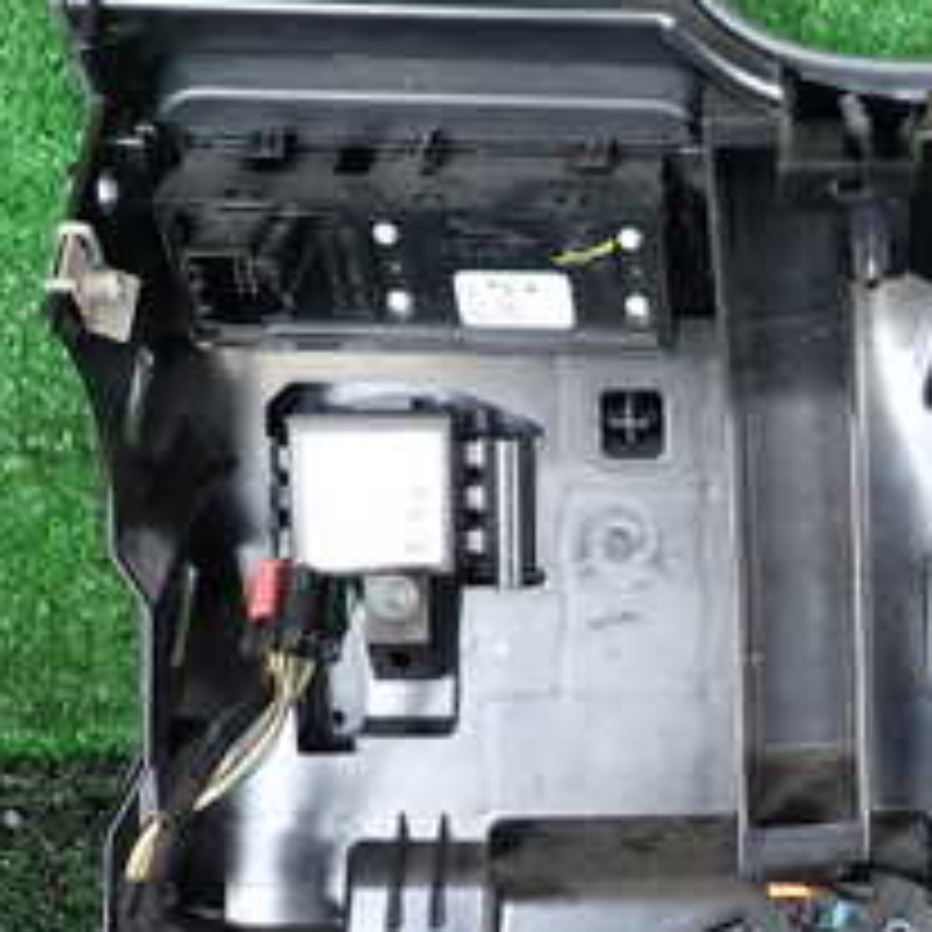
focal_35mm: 64
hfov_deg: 24.5
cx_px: 1108
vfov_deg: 26.8
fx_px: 1950
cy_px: 383
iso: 160
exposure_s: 1/60
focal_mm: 4.5
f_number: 2
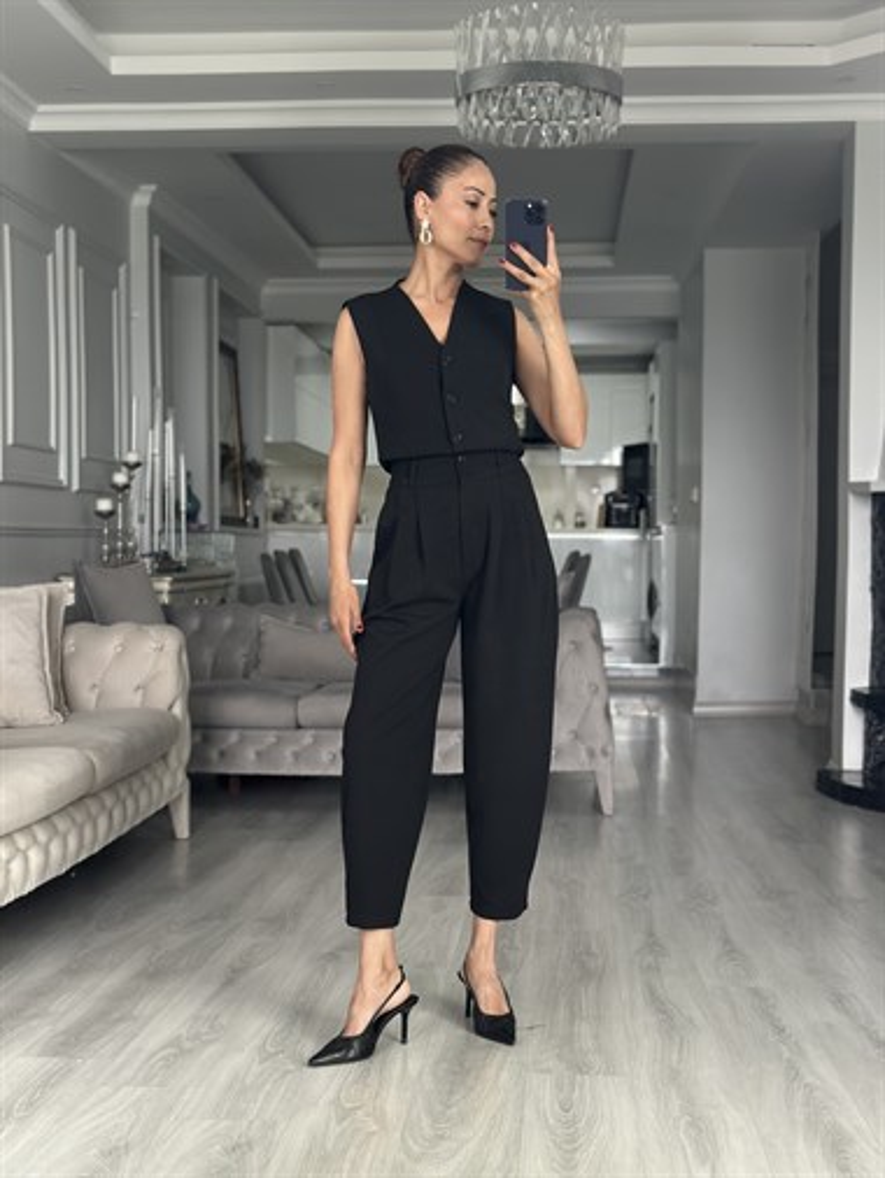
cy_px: 589
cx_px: 442
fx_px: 1635
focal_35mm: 48
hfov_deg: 30.3
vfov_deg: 39.6
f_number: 1.78
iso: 125
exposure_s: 1/64
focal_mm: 6.86
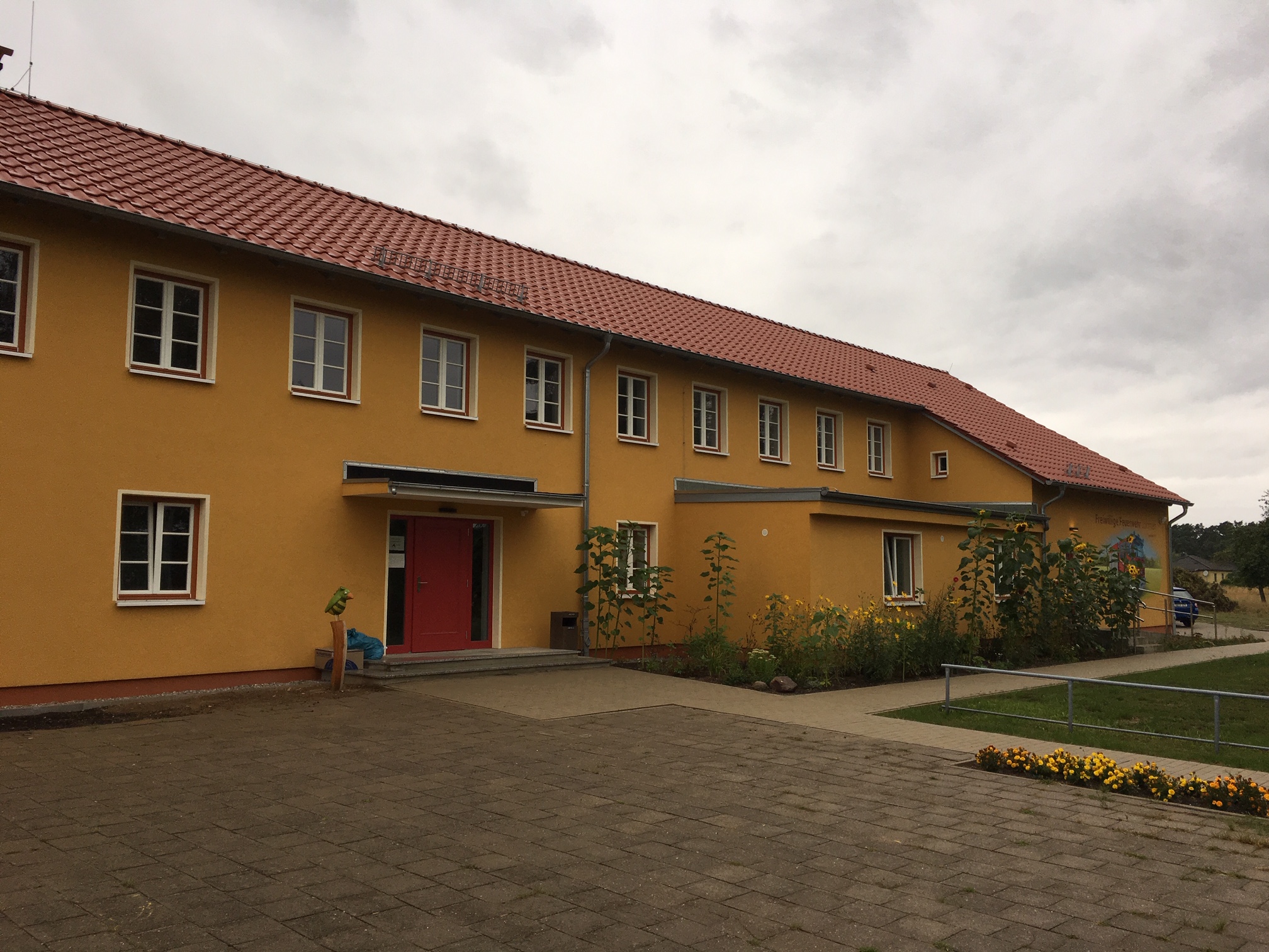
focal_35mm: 29
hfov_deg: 61.7
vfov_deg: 48.2
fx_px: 1063
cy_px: 476
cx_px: 634
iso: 32
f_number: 2.2
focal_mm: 4.15
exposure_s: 1/693
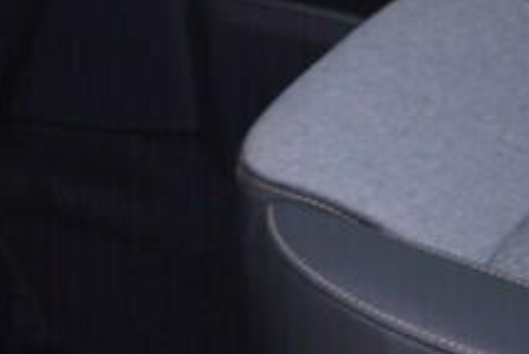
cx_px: 141
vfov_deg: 5.6
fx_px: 3558
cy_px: -280
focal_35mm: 242
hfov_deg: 8.5
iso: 125
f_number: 3.2
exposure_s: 1/50
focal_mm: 24
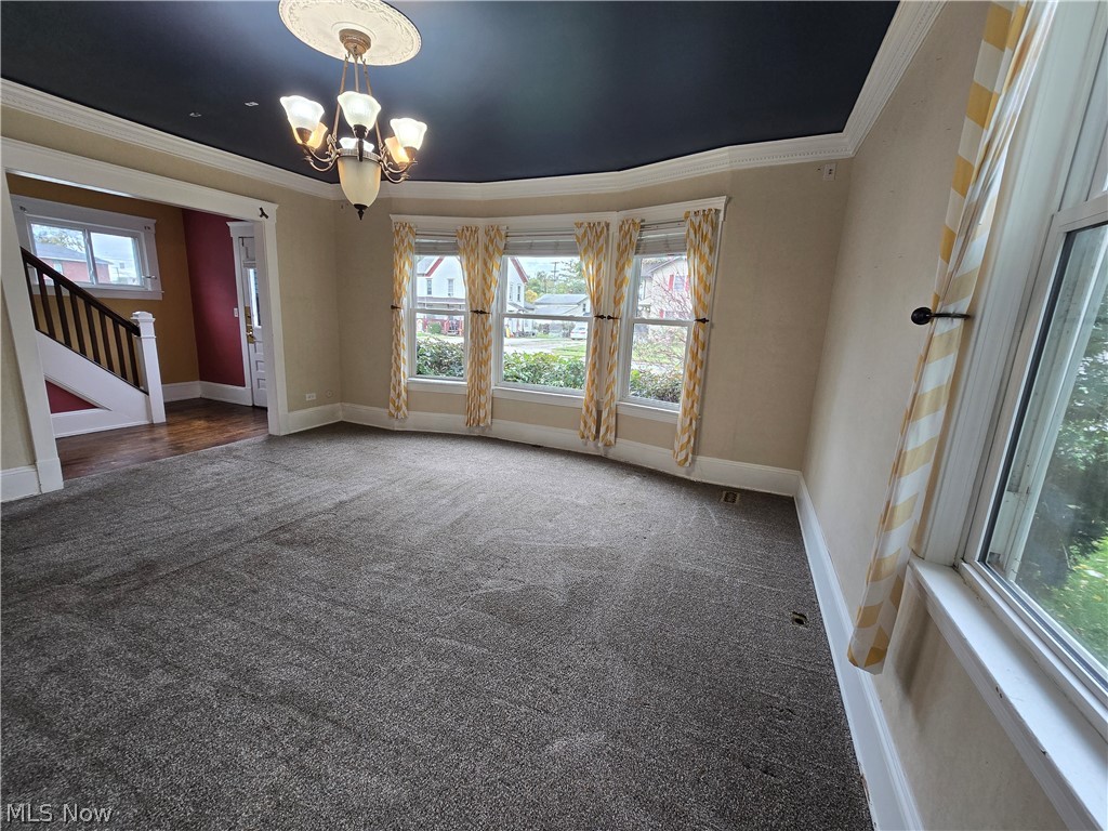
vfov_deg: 89.9
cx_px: 554
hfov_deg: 106.2
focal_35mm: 13
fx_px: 416
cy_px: 416
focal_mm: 2.2
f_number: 2.2
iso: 125
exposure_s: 1/60
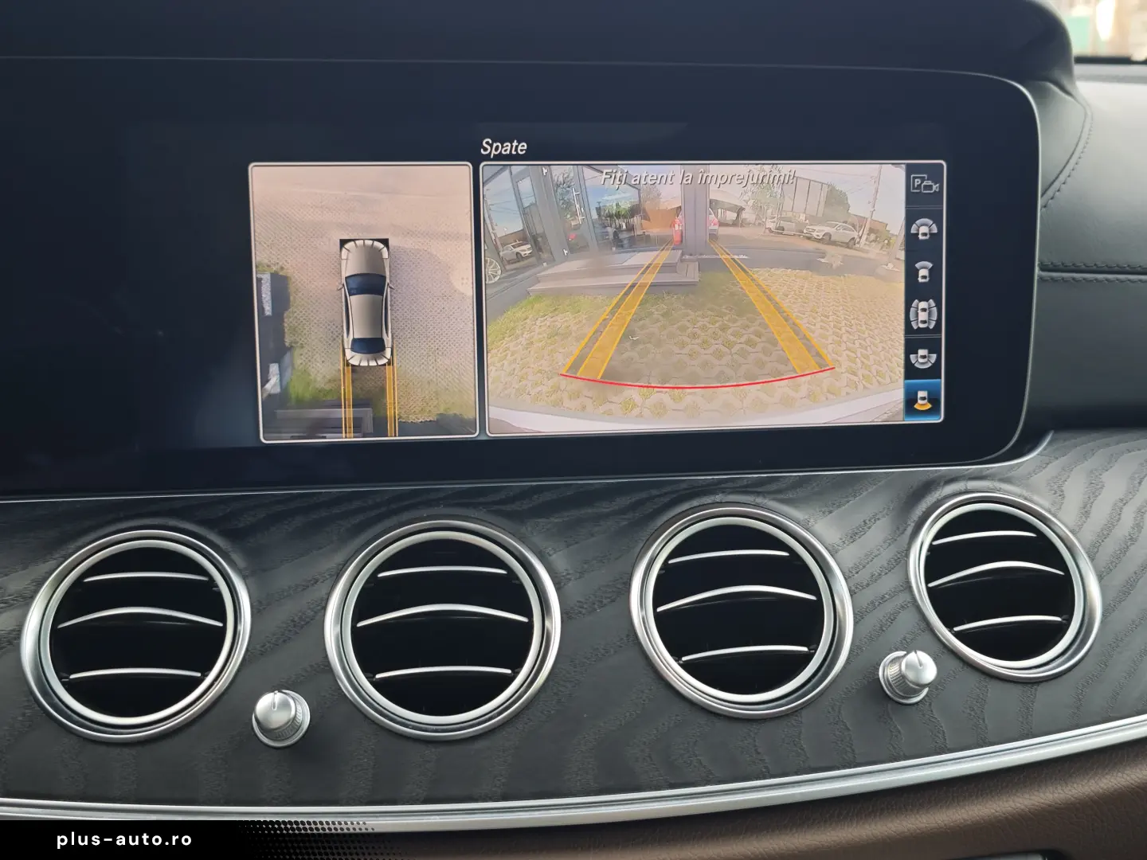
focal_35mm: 35
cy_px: 430
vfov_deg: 40.7
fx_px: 1160
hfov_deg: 52.6
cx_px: 574
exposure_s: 1/100
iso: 64
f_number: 1.4
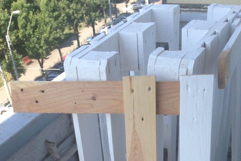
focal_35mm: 58
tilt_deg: -35.9
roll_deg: +3.2
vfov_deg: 21.5
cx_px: 133
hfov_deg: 34.5
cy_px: 200
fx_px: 388
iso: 50
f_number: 2.4
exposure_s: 1/553
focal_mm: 4.12
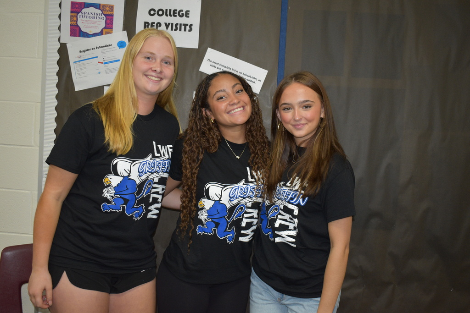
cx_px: 235
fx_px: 490
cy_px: 156
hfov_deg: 51.3
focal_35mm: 38
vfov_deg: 35.5
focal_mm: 25
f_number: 4
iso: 1000
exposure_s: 1/125
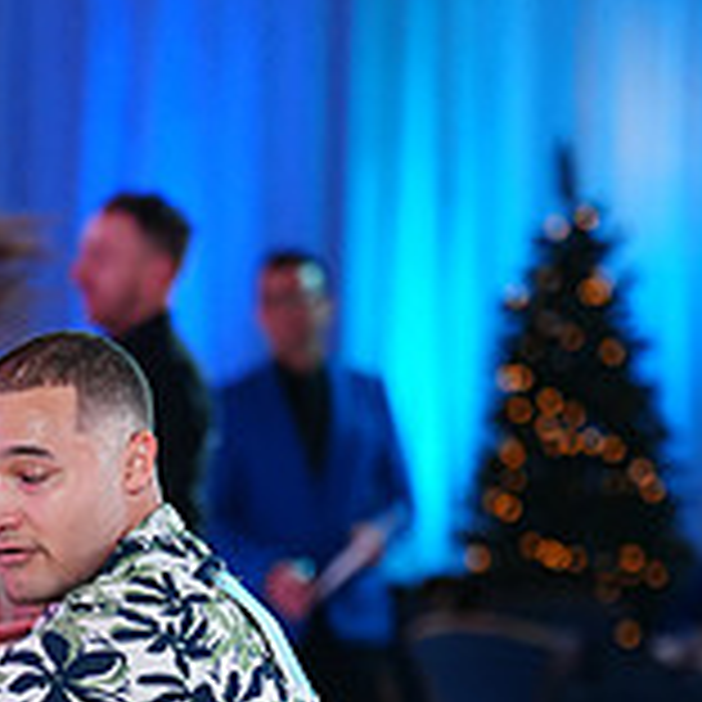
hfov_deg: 4.7
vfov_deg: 4.7
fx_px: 8535
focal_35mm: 372
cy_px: 936
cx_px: -146
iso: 1600
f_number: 2.8
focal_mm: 118
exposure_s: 1/500
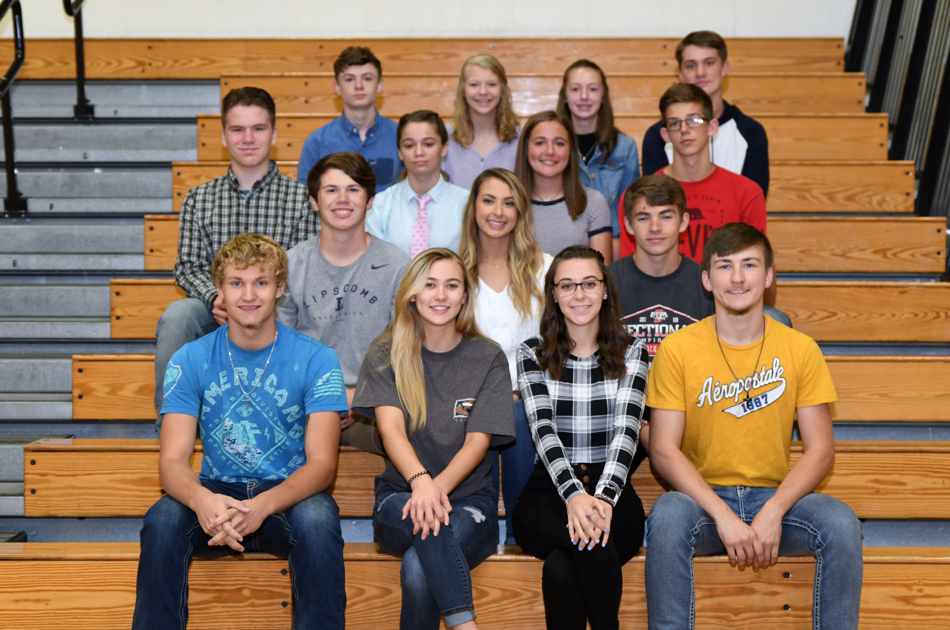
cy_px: 315
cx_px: 475
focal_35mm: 72
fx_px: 1897
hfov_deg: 28.1
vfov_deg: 18.9
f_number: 2.8
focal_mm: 48
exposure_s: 1/250
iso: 1000
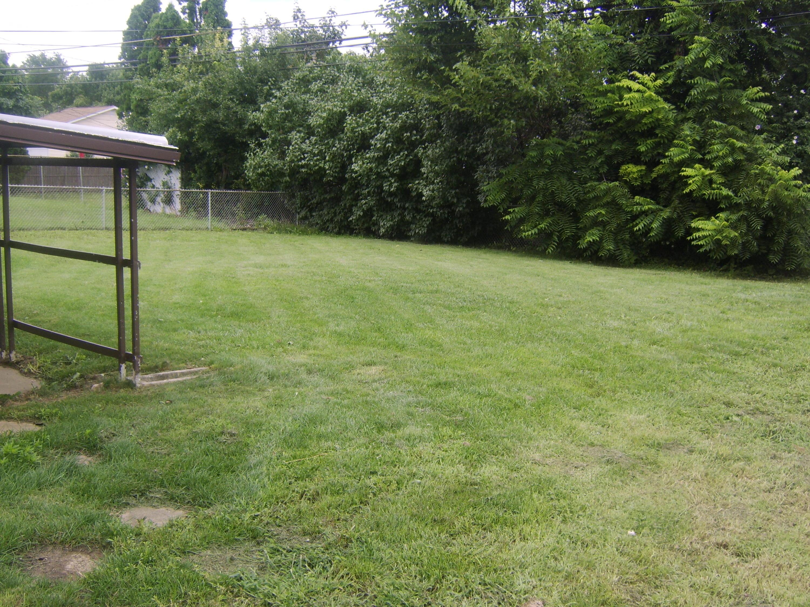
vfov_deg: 45.4
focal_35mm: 31
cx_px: 405
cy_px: 304
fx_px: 725
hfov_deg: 58.4
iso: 71
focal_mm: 8.13
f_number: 4
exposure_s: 1/324
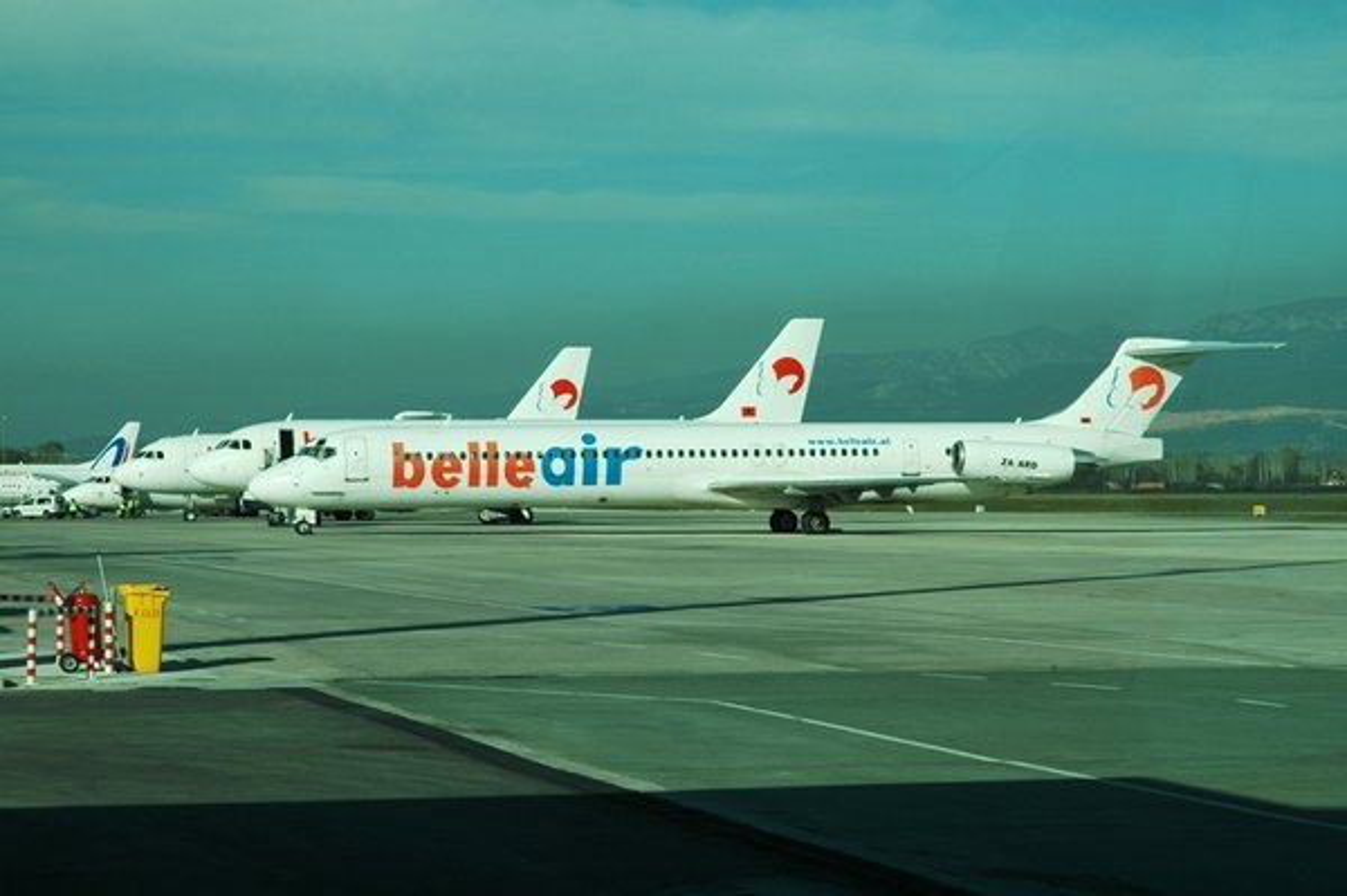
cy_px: 448
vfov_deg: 14.7
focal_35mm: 93
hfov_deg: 21.9
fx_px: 3477
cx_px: 674
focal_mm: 62
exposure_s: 1/320
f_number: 9
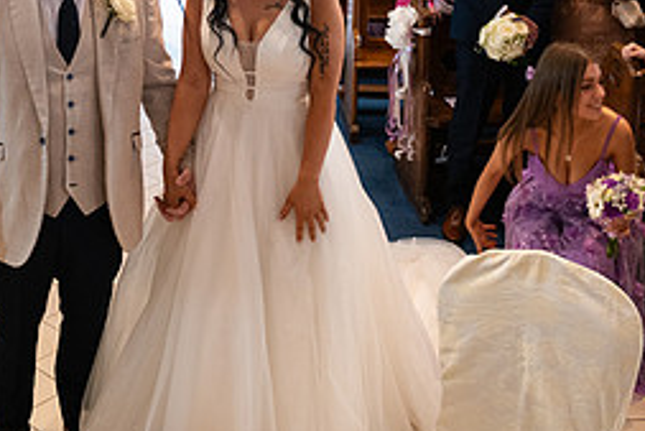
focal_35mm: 55
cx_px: 196
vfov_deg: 23.2
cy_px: -40
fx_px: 986
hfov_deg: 35.7
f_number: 3.5
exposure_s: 1/160
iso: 800
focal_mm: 24
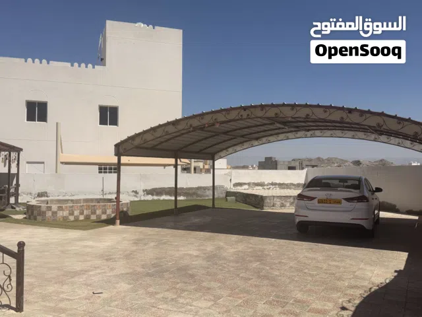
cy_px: 158
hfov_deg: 52.6
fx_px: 427
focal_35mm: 35
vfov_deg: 40.7
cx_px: 211
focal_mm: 6.76
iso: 80
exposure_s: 1/10309
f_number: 1.78
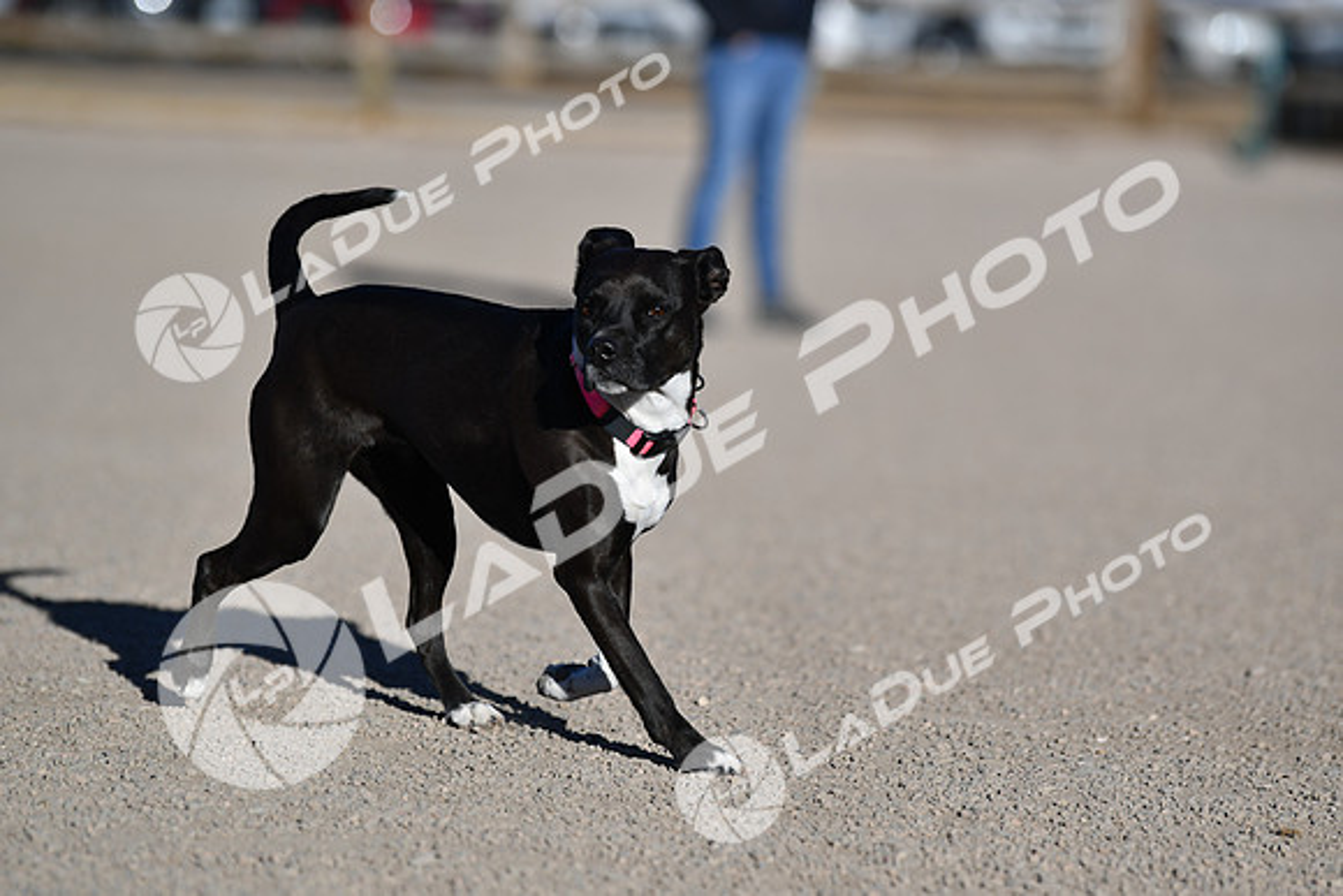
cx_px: 672
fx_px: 8395
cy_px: 448
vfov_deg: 6.1
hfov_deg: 9.1
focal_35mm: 225
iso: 100
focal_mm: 150
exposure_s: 1/4000
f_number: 2.8
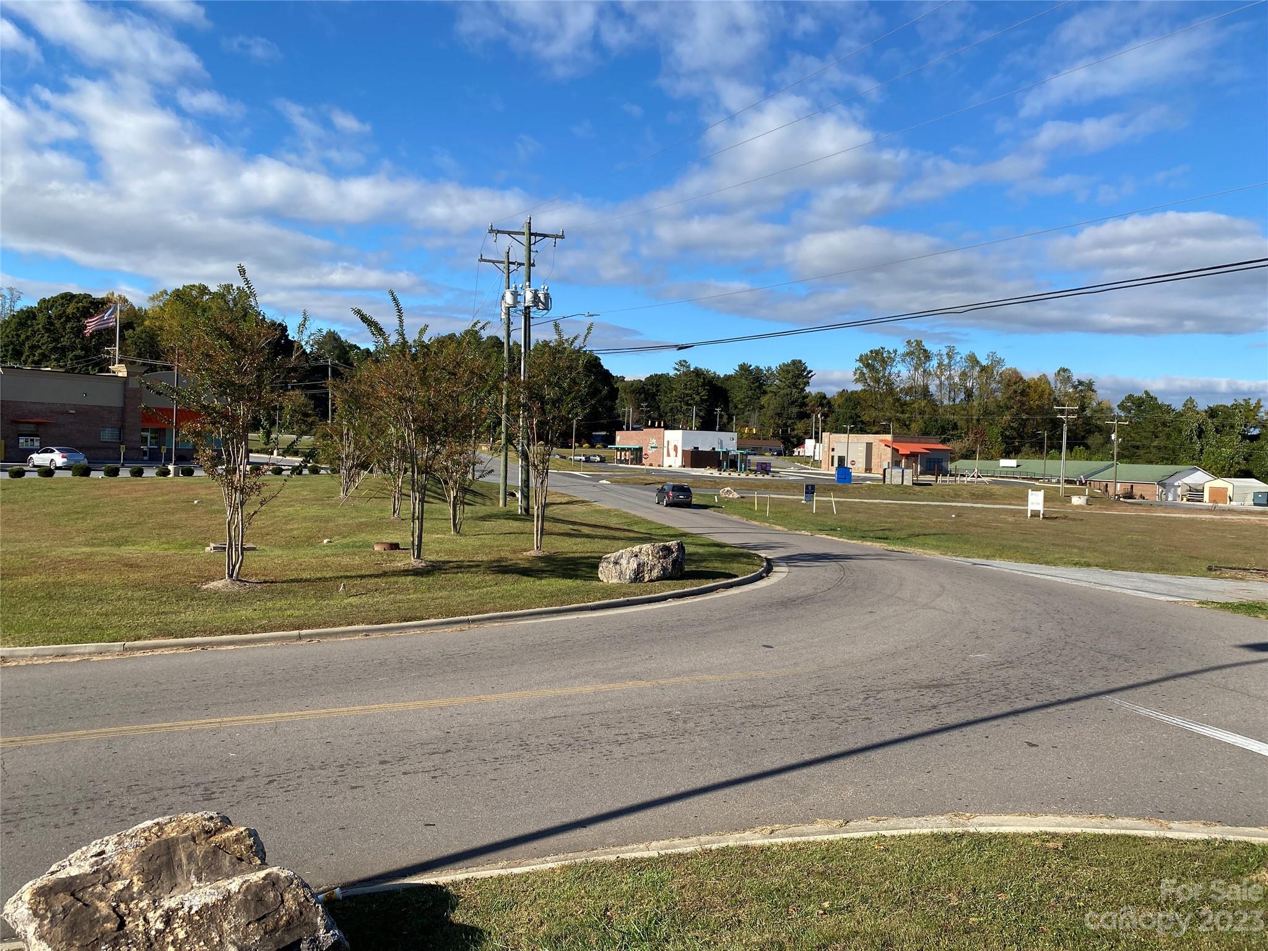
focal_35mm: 26
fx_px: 952
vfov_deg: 53.1
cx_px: 634
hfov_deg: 67.3
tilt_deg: +3.2
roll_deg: -0.7
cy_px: 476
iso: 32
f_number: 1.8
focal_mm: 4.25
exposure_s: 1/2755
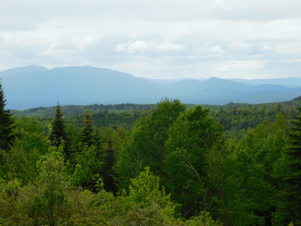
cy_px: 113
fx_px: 861
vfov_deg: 14.9
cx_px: 150
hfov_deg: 19.8
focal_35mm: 99
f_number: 4.6
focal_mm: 17.6
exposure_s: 1/400
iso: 125
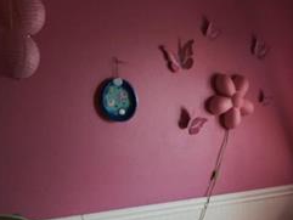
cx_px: 304
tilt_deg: -11.4
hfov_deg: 24.0
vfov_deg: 18.8
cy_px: 204
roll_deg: -1.5
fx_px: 652
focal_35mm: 77
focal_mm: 4.15
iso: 50
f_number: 2.2
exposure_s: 1/30
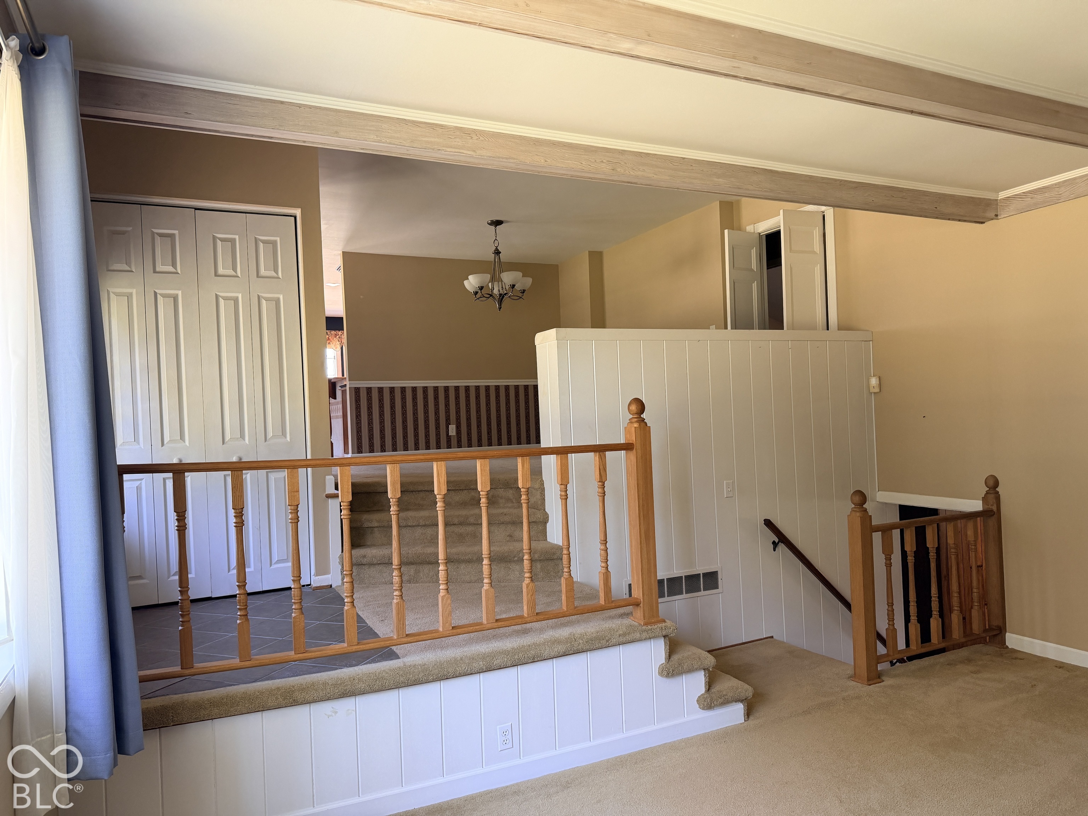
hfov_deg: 71.6
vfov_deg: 56.8
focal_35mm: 24
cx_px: 544
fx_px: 754
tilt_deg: -0.6
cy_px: 408
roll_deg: +2.8
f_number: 1.78
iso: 200
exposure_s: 1/77
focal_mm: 6.76
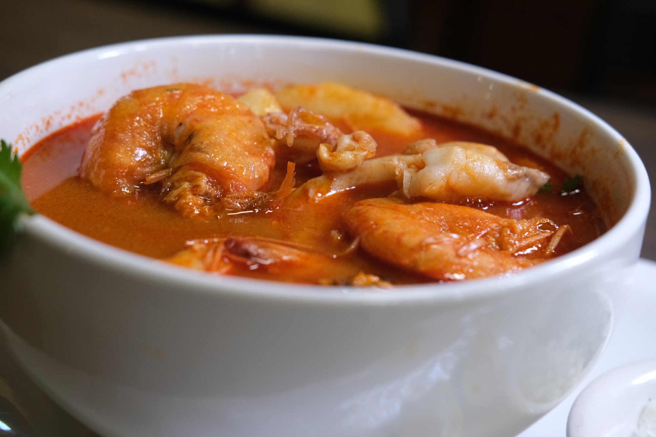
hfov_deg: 37.5
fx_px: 966
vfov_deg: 25.5
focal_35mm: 53
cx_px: 328
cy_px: 218
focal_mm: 35
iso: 2000
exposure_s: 1/52
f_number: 4
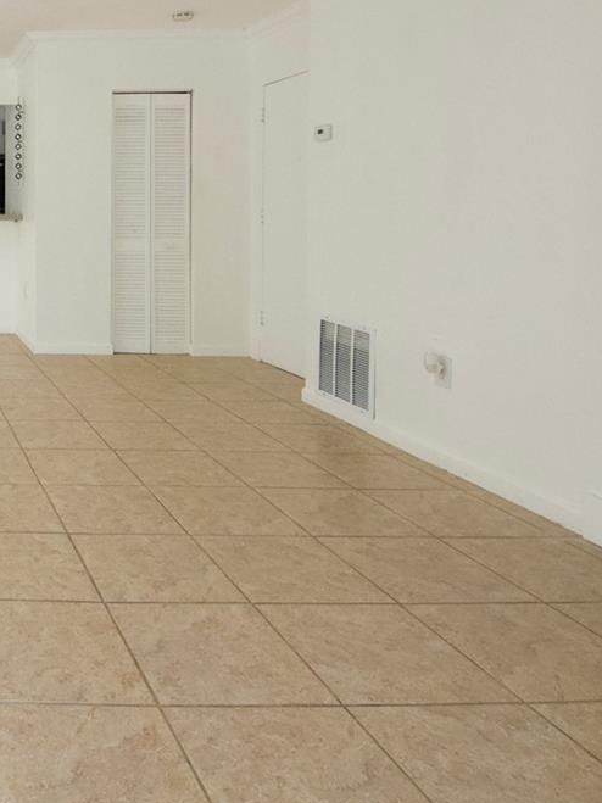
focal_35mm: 28
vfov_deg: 60.0
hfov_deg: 36.7
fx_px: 649
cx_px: -138
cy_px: 200
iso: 3200
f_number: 9
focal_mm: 8
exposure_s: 1/250
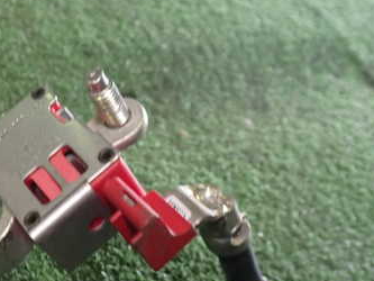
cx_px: 97
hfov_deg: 34.8
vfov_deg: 26.9
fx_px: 584
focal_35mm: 54
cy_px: 191
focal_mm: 5.4
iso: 200
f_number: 2.3
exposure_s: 1/30
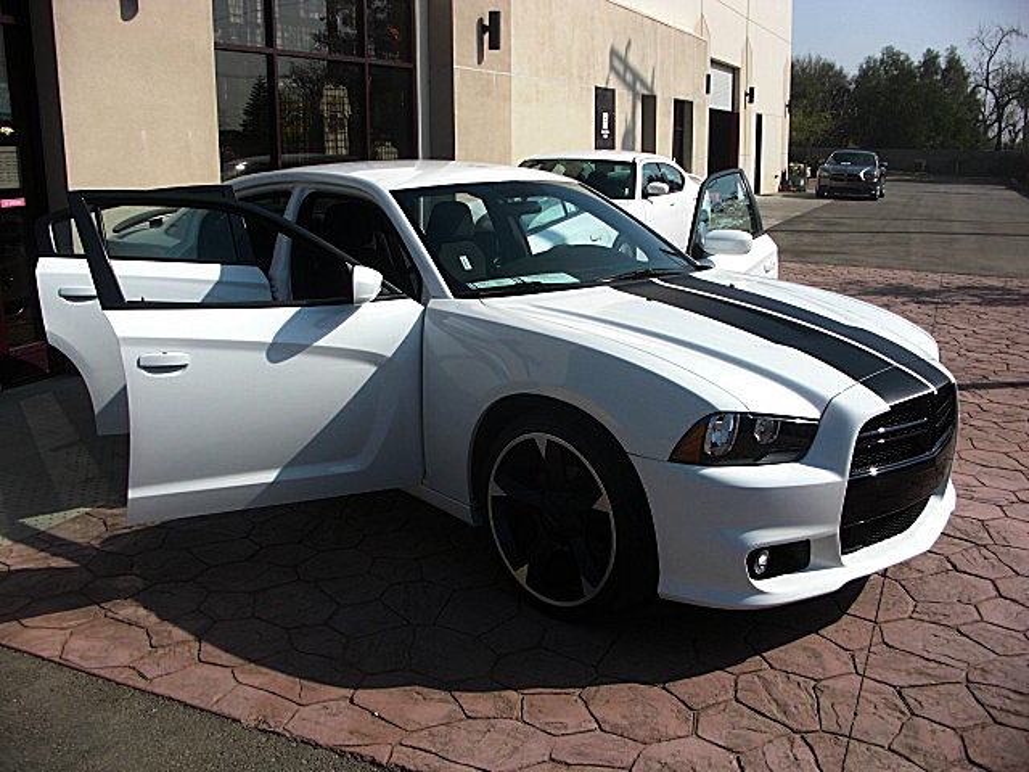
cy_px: 386
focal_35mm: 36
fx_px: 1070
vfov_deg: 39.7
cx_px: 514
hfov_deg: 51.4
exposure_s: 1/160
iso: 50
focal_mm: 6.3
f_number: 7.9
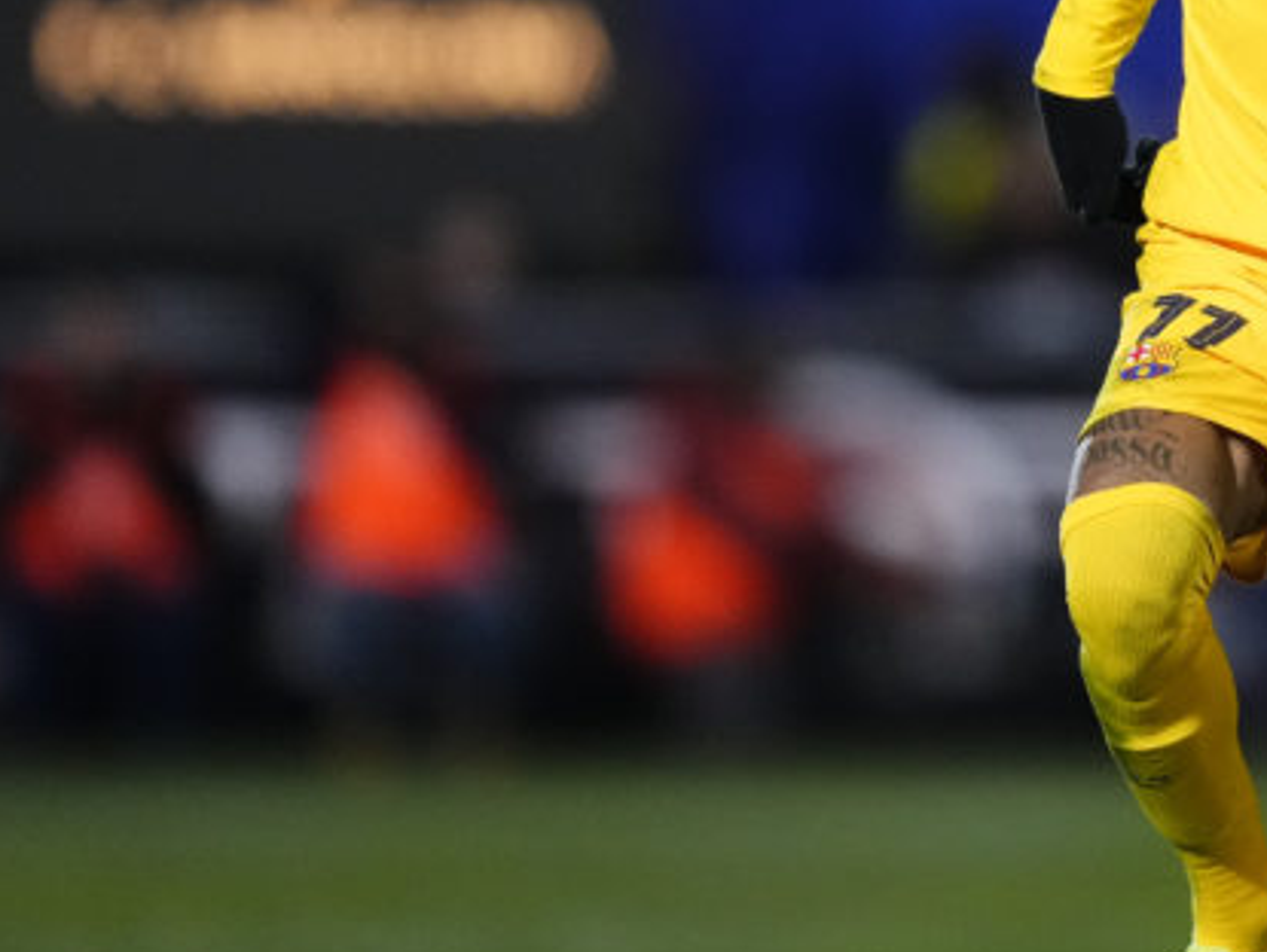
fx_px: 34728
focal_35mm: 948
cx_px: 1554
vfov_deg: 1.6
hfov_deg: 2.1
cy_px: 328
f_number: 2.8
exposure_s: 1/1250
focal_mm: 400
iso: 4000
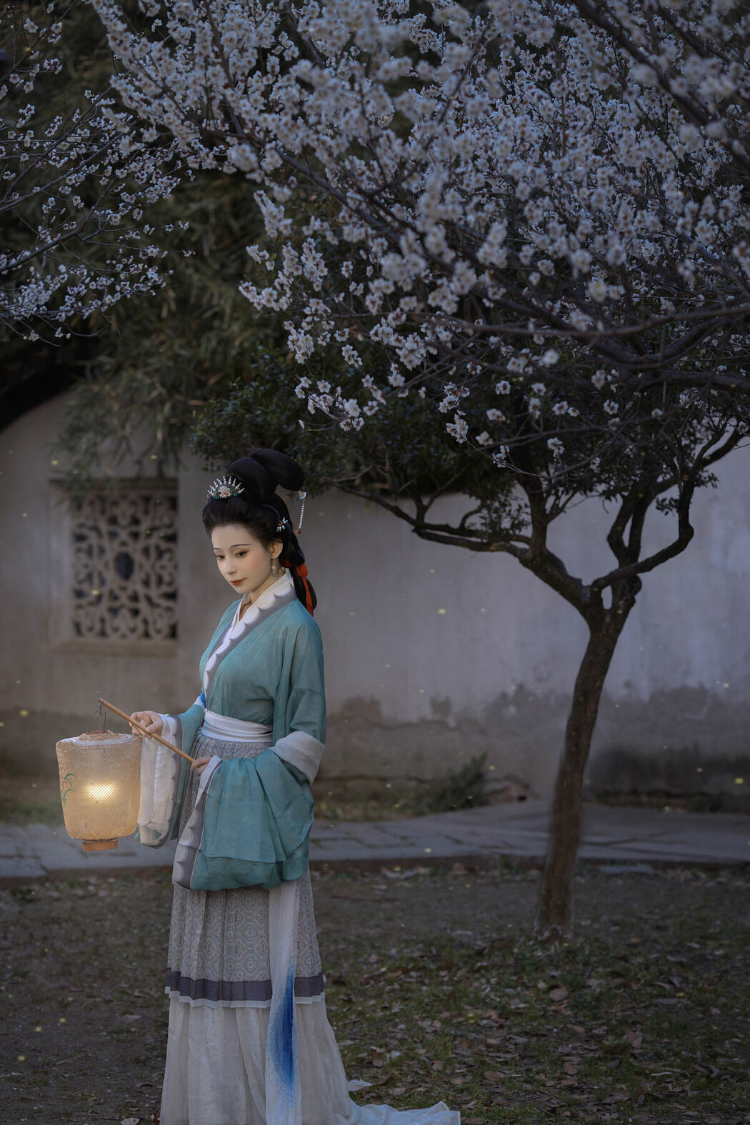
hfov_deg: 16.1
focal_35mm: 85
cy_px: 562
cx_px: 375
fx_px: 2656
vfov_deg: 23.9
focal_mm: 85
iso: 160
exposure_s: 1/160
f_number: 2.5
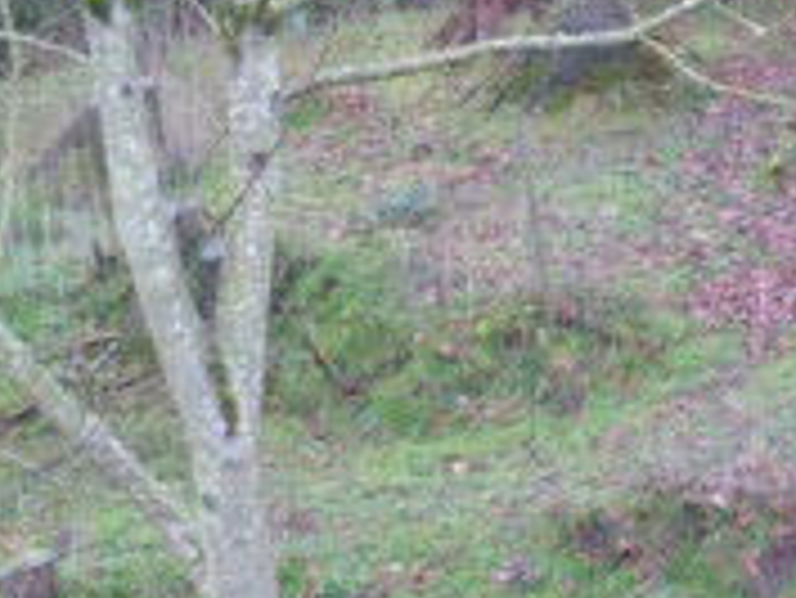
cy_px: 76
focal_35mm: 148
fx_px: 3406
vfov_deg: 10.0
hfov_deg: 12.4
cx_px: 1354
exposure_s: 1/60
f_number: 3.8
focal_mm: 7.4
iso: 800
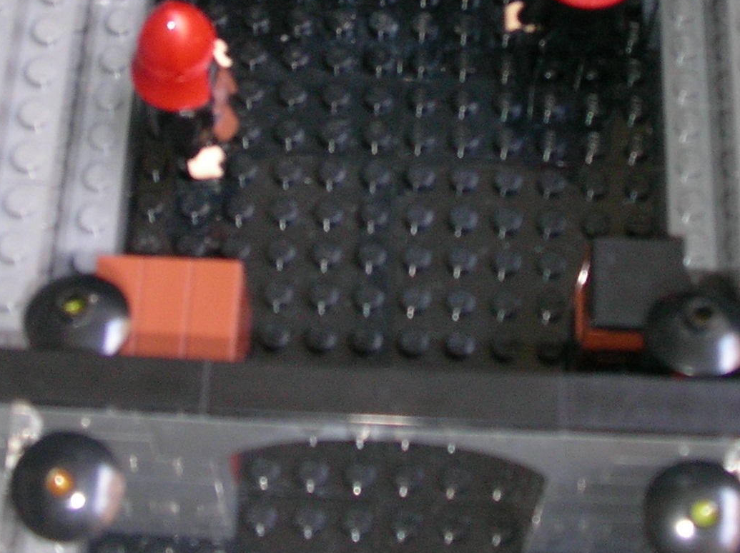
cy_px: -39
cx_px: 397
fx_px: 1794
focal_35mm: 84
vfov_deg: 17.0
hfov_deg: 23.3
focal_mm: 5.8
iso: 100
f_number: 3.5
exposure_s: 1/30
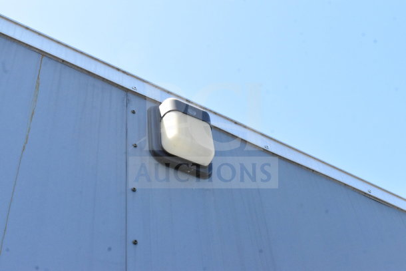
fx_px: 575
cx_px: 203
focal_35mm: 51
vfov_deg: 26.5
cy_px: 136
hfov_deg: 38.9
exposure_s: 1/1000
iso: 6400
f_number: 16
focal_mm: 34
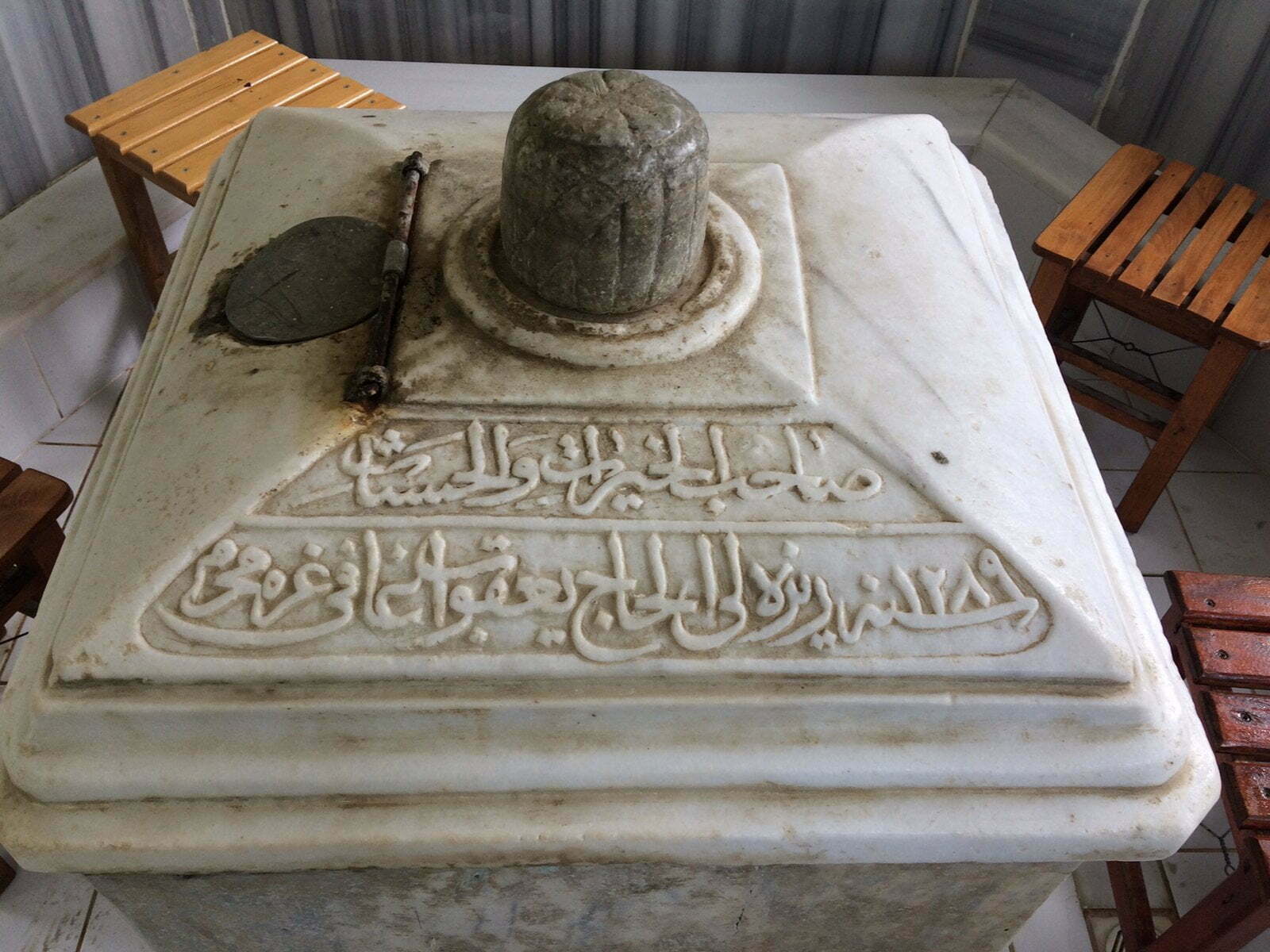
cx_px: 635
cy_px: 476
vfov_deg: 48.2
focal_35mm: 29
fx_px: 1064
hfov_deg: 61.7
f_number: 2.2
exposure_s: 1/100
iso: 40
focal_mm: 4.15
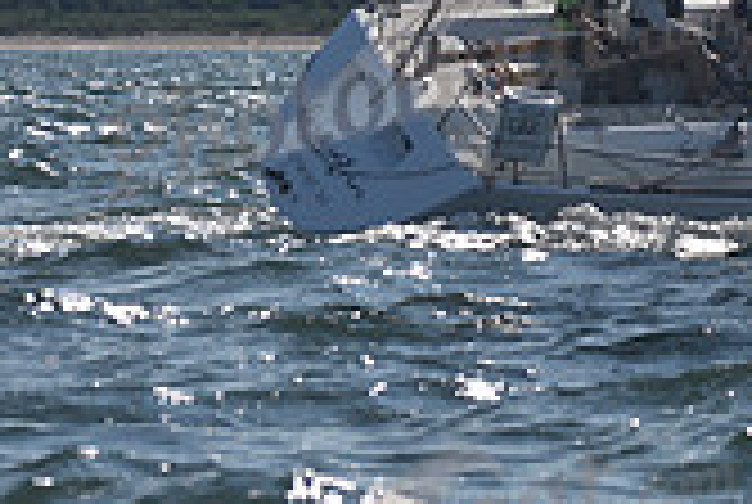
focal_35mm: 329
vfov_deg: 4.2
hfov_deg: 6.2
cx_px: 973
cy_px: -214
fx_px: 6885
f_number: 4
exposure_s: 1/4000
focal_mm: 95
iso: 250
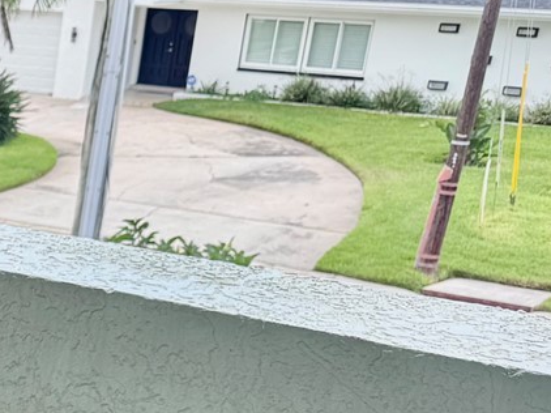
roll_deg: -0.2
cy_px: 487
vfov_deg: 15.7
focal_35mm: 91
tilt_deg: -21.2
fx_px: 1448
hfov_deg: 17.4
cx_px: -449
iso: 80
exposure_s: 1/832
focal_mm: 6.76
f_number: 1.78
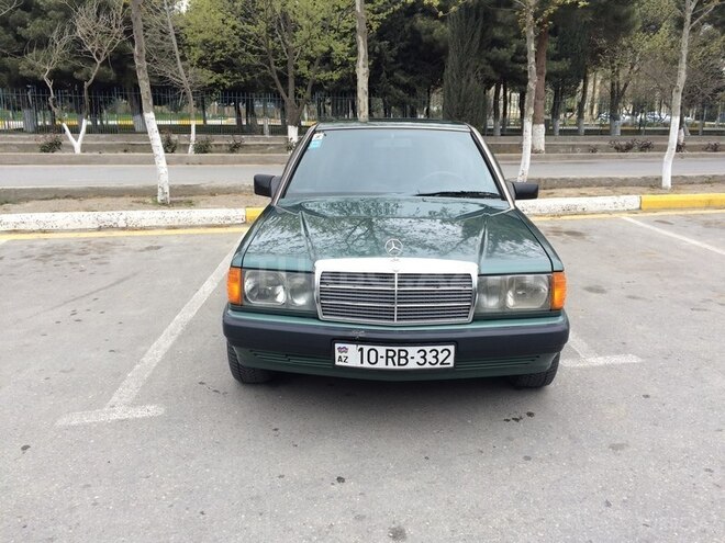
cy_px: 272
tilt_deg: -13.8
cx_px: 362
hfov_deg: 61.7
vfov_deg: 48.2
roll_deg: -1.5
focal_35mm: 29
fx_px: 607
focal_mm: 4.15
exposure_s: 1/106
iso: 32
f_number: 2.2
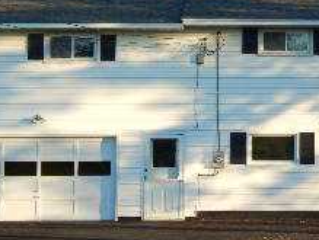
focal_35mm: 140
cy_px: 57
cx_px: 344
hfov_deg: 13.8
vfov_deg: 10.6
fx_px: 1292
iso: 125
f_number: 3.7
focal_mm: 8.6
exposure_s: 1/250
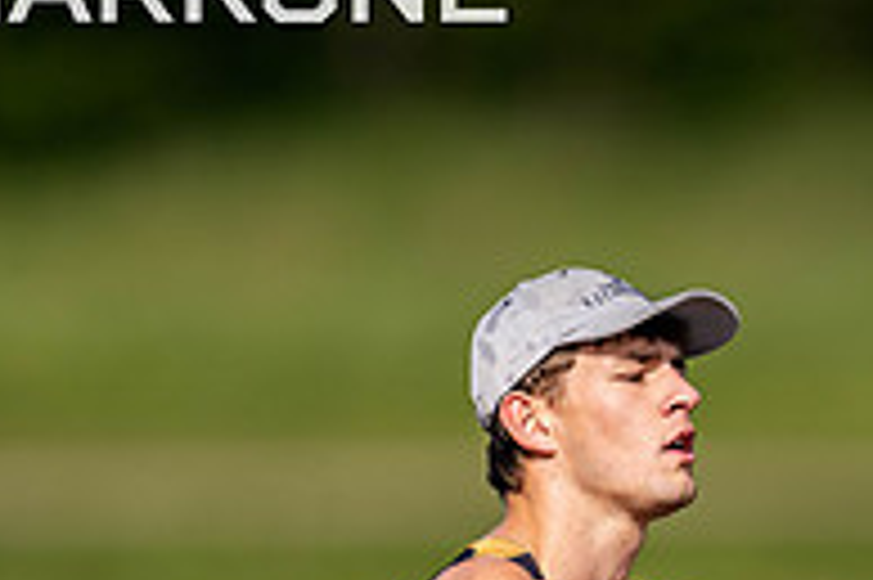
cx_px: 936
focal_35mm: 1797
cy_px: 758
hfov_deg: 1.1
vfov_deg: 0.8
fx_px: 43539
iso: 180
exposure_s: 1/2500
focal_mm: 600
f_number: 4
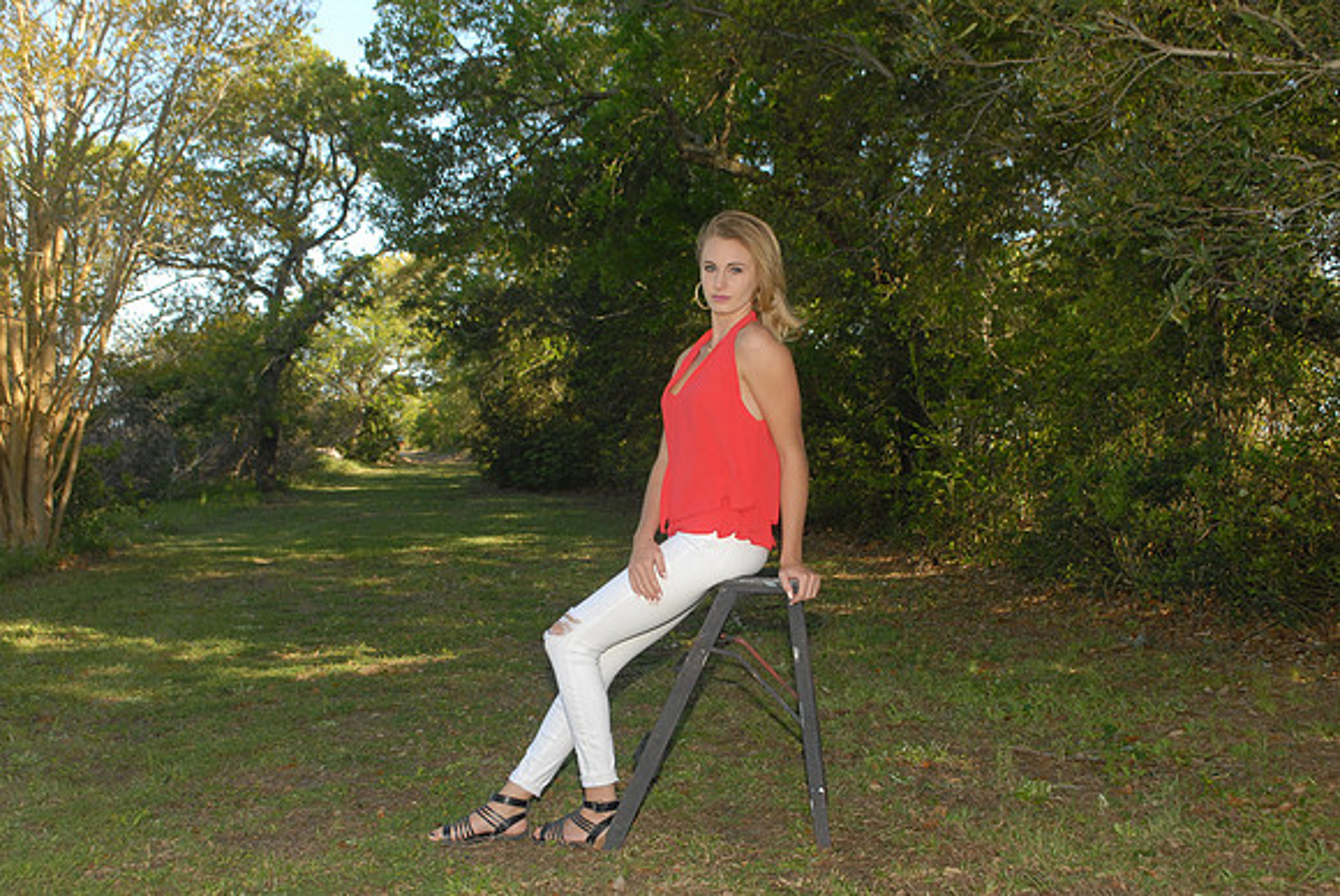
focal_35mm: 42
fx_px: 1565
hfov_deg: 46.4
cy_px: 448
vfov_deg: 32.0
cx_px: 670
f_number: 8
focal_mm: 28
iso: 400
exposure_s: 1/180
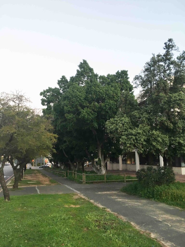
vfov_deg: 61.7
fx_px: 207
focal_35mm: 29
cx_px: 92
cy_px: 124
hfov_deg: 48.2
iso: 80
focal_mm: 4.15
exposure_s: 1/33
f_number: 2.2
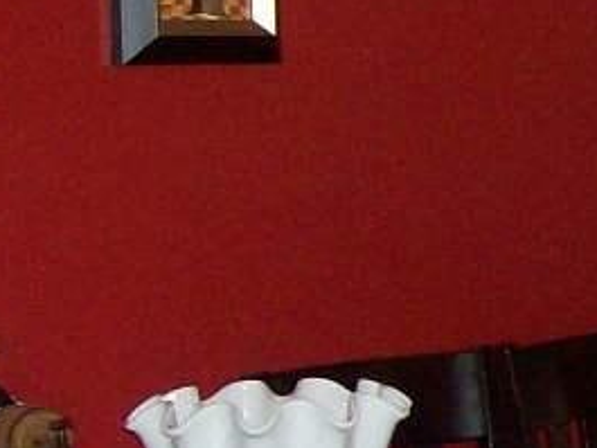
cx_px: 874
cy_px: 335
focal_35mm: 139
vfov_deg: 10.7
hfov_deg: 13.4
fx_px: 2398
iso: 140
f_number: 2.7
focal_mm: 6
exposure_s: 1/64
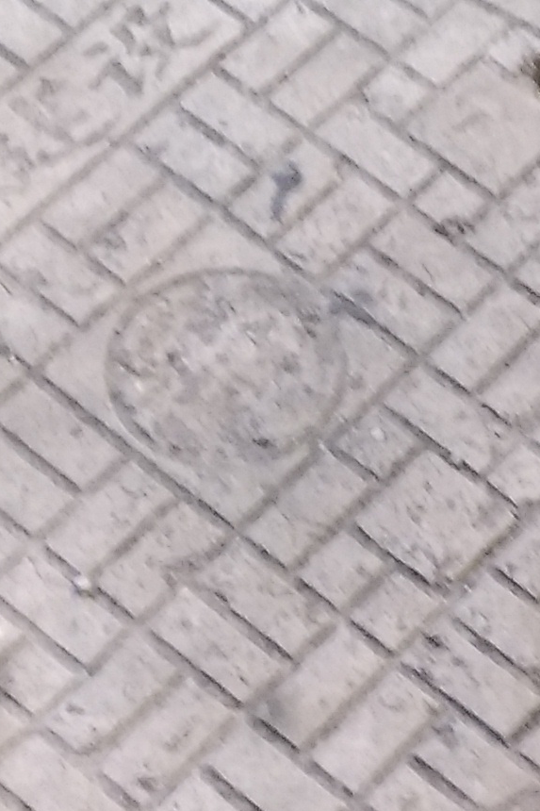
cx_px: 376
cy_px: 498
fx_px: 2633
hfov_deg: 11.7
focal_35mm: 117
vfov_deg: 17.5
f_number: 1.9
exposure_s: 1/20
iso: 1186
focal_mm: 3.94
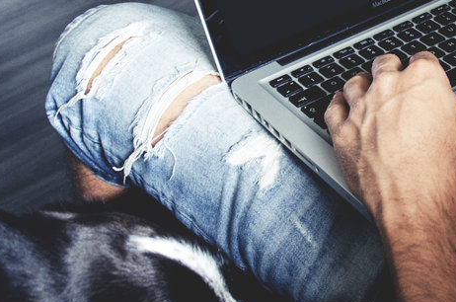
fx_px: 910
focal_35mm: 72
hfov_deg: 27.5
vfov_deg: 18.8
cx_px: 375
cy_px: 117
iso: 1600
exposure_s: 1/15
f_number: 3.5
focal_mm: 18
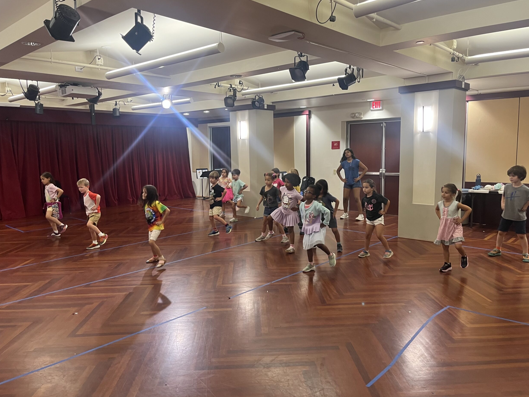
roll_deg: +0.8
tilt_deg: -7.9
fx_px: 413
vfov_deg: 51.4
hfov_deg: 65.3
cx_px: 269
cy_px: 202
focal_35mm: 27
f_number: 1.6
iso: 125
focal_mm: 5.1
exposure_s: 1/60
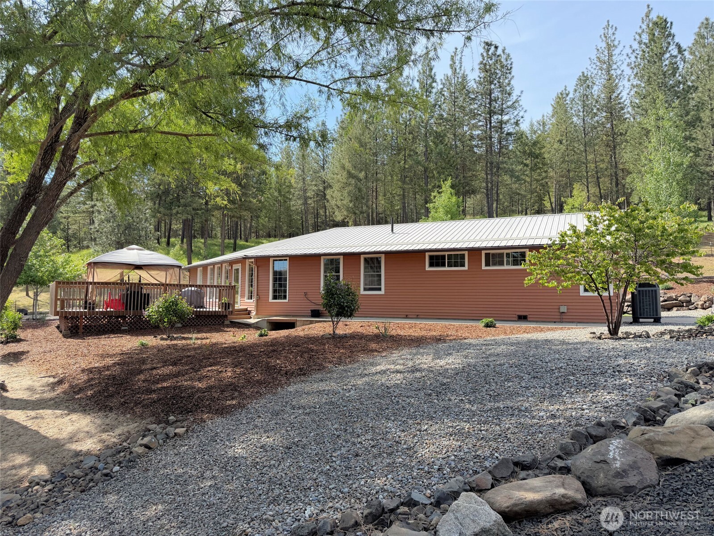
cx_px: 357
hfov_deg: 71.6
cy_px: 268
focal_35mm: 24
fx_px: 495
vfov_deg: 56.8
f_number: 1.78
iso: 100
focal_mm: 6.76
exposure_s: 1/1812
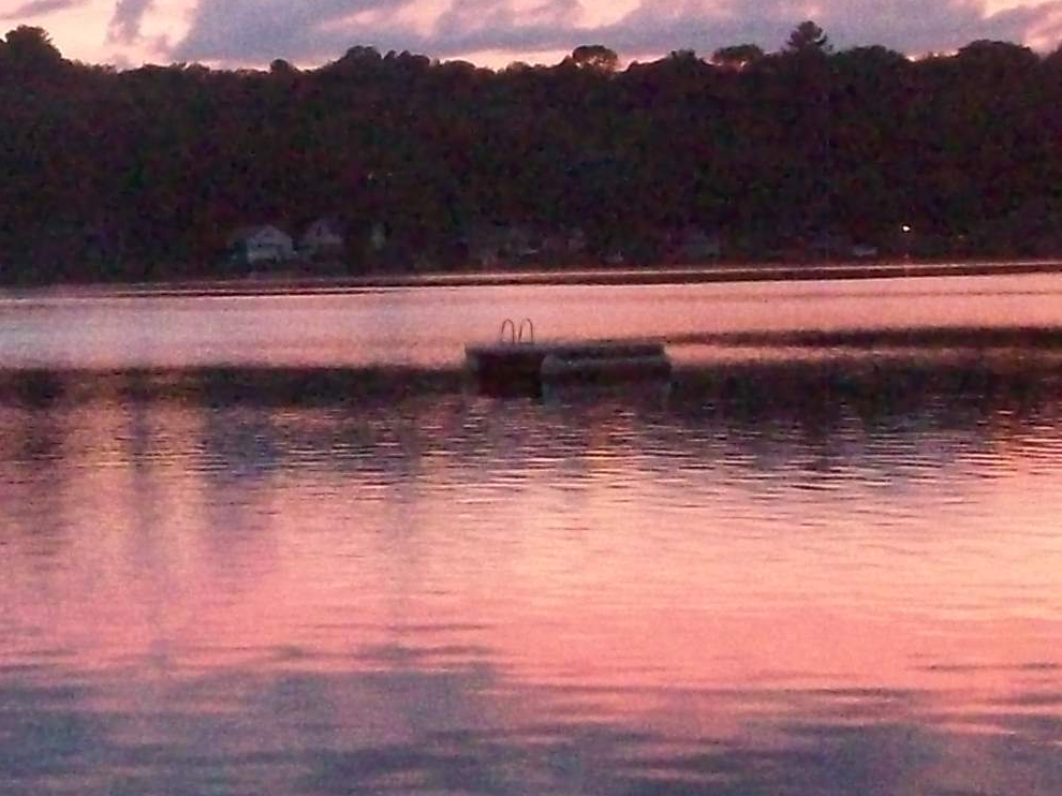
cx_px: -182
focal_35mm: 142
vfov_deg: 10.4
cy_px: 240
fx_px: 4355
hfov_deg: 13.5
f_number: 3.1
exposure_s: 1/144
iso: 800
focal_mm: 7.6
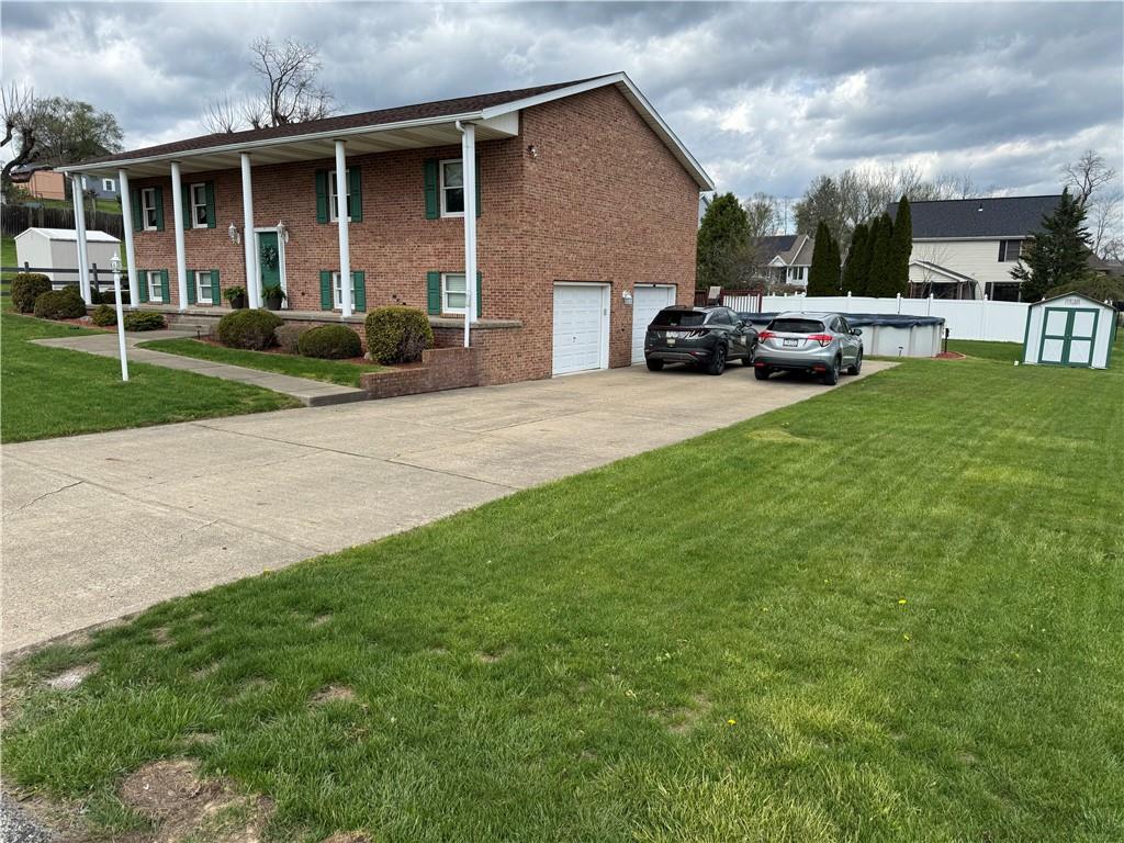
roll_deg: -0.2
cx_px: 562
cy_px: 422
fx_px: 779
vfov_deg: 56.8
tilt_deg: -10.2
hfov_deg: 71.6
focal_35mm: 24
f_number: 1.78
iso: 80
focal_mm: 6.76
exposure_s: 1/2604
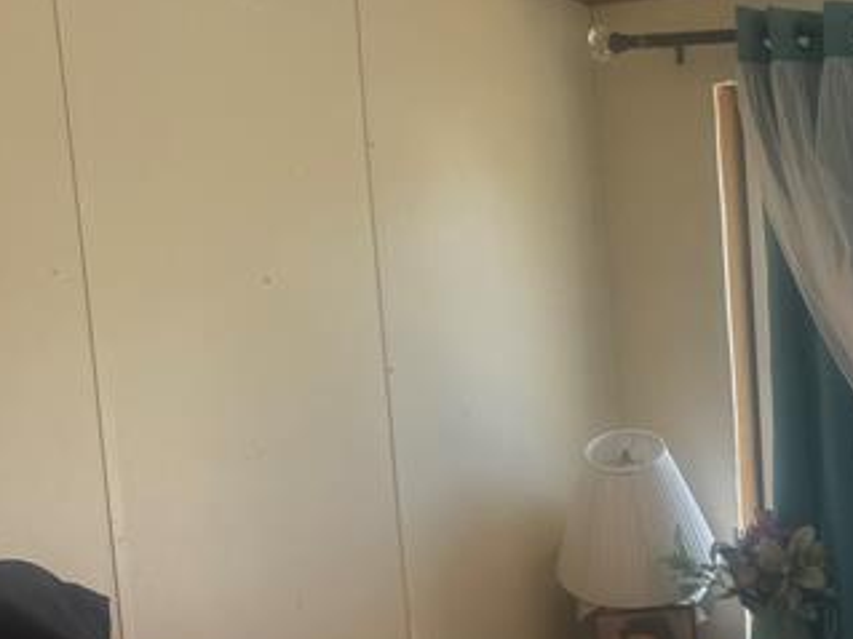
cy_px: 717
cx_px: 1038
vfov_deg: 18.4
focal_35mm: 77
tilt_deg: -11.0
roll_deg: +2.0
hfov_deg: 23.1
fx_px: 1897
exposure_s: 1/170
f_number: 1.78
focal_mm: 6.76
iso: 80
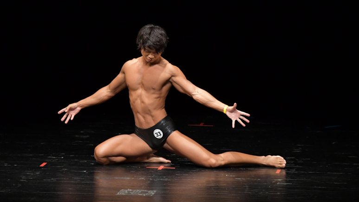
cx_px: 180
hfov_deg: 6.5
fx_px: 3150
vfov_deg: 3.7
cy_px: 89
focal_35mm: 331
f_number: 5.6
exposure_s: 1/400
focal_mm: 210
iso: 4000
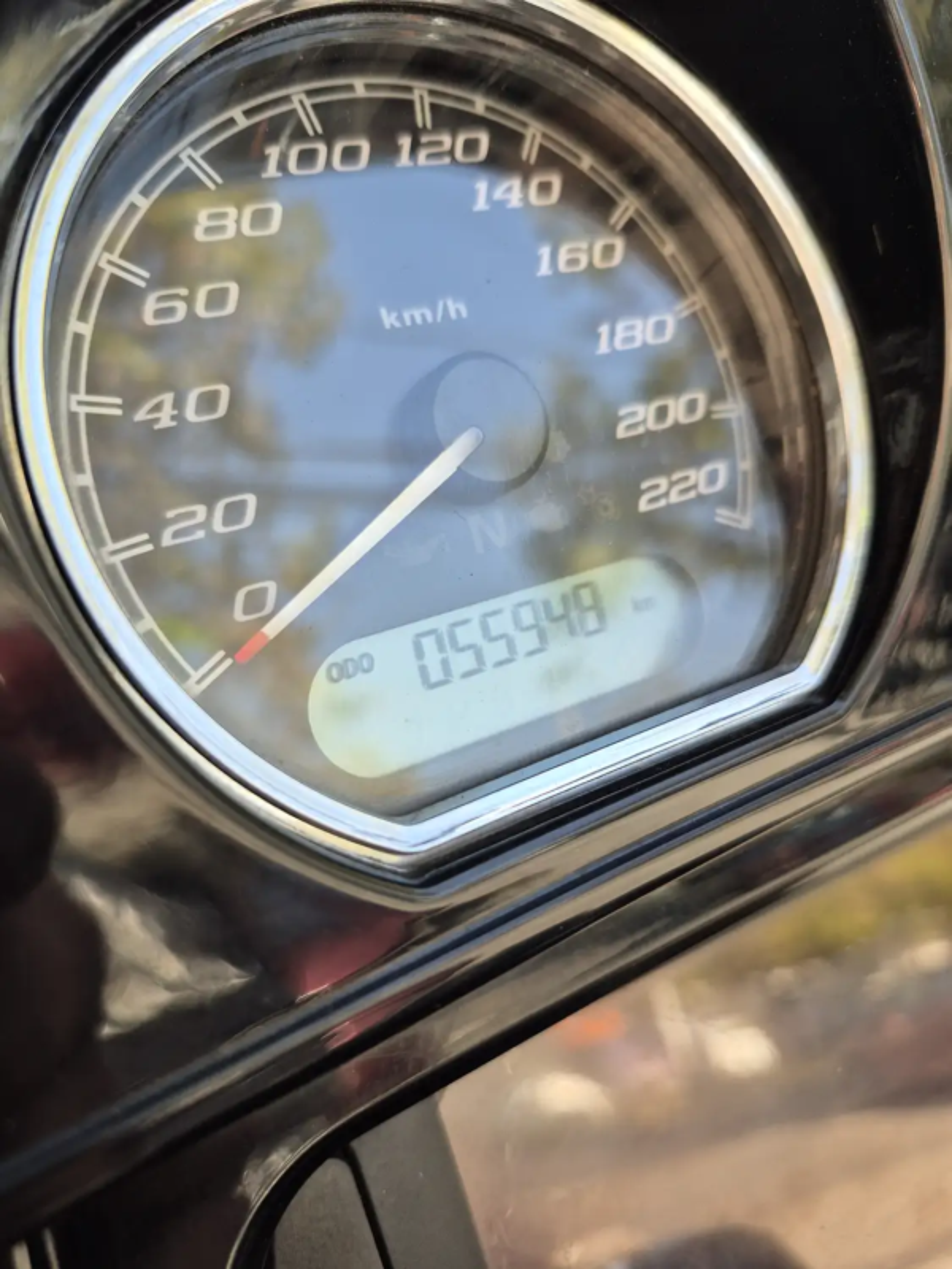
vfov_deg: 73.9
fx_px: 843
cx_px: 476
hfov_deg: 58.9
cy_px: 634
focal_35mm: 23
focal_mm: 5.4
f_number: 1.8
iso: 40
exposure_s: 1/180
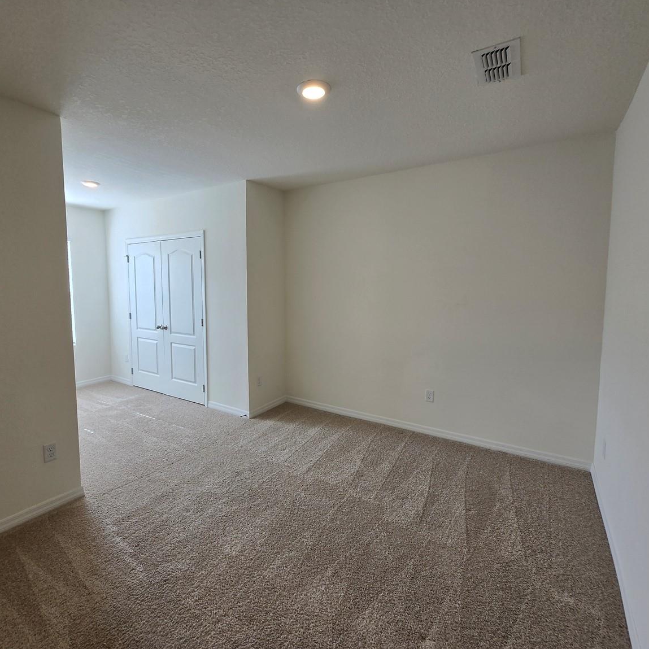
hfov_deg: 87.3
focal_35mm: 16
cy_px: 314
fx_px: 339
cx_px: 303
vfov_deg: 87.4
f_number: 2.2
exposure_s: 1/60
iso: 32
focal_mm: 1.7
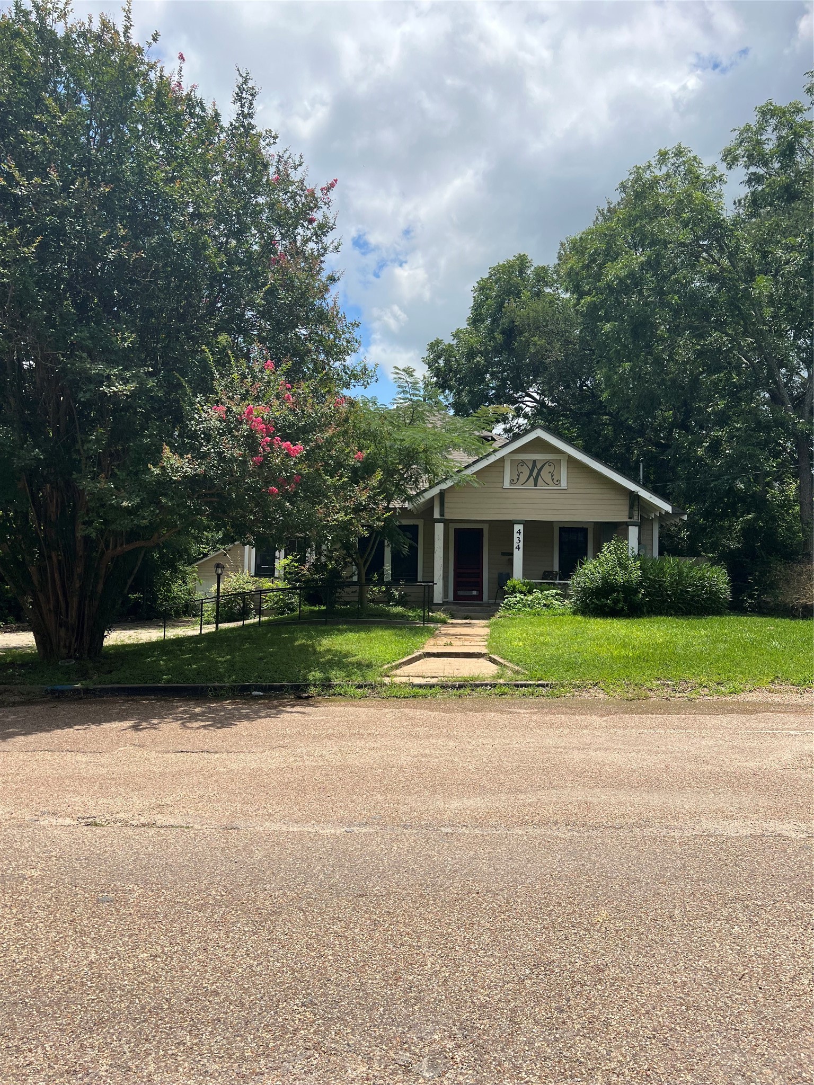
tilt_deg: +3.7
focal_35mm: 26
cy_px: 542
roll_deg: -2.0
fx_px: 815
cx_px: 407
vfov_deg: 67.3
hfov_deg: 53.1
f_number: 1.5
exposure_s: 1/5587
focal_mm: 5.7
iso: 50
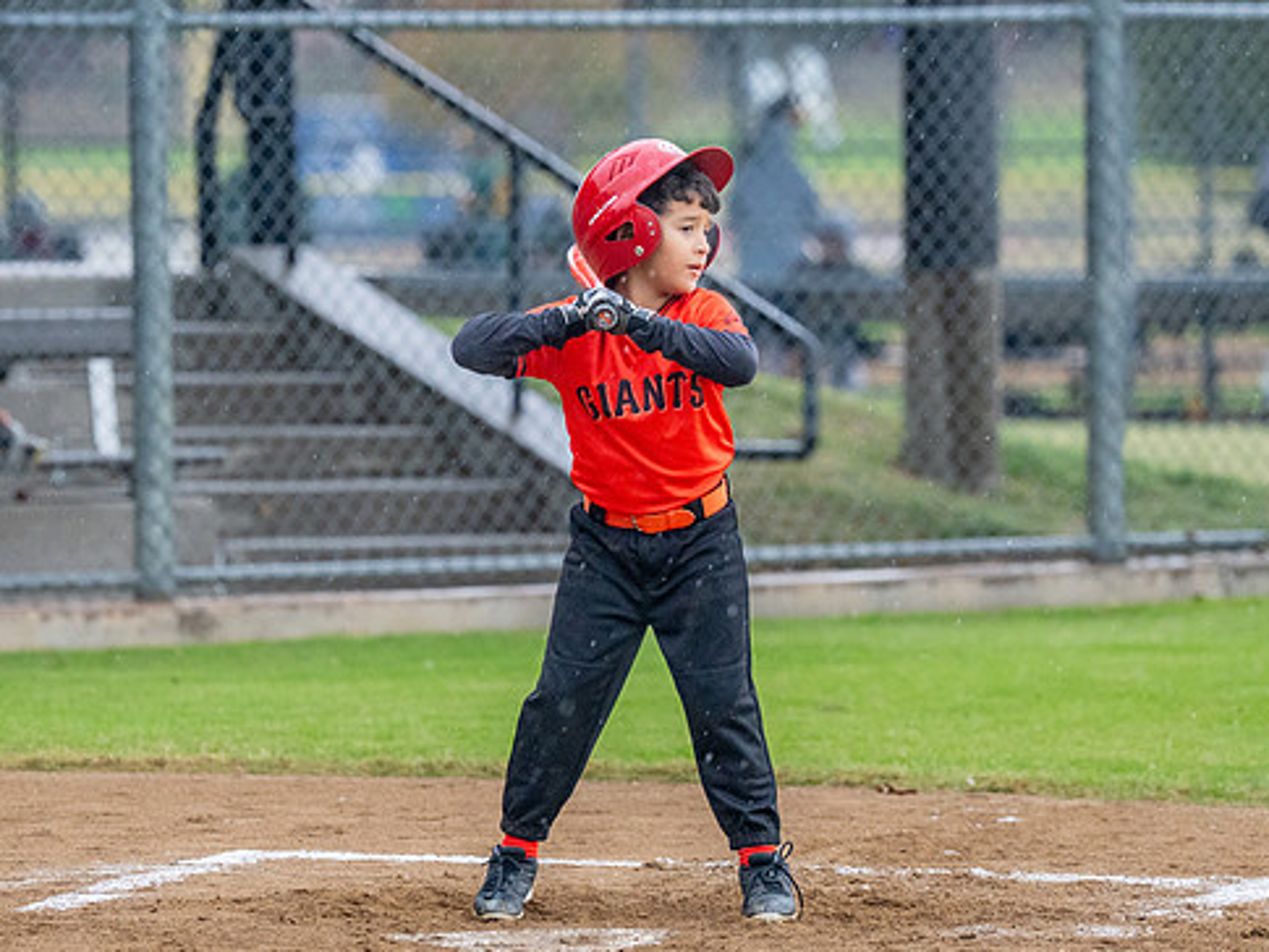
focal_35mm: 273
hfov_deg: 7.3
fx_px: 10010
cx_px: 534
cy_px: 488
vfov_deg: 5.4
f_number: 2.8
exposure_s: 1/1000
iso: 1600
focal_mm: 150
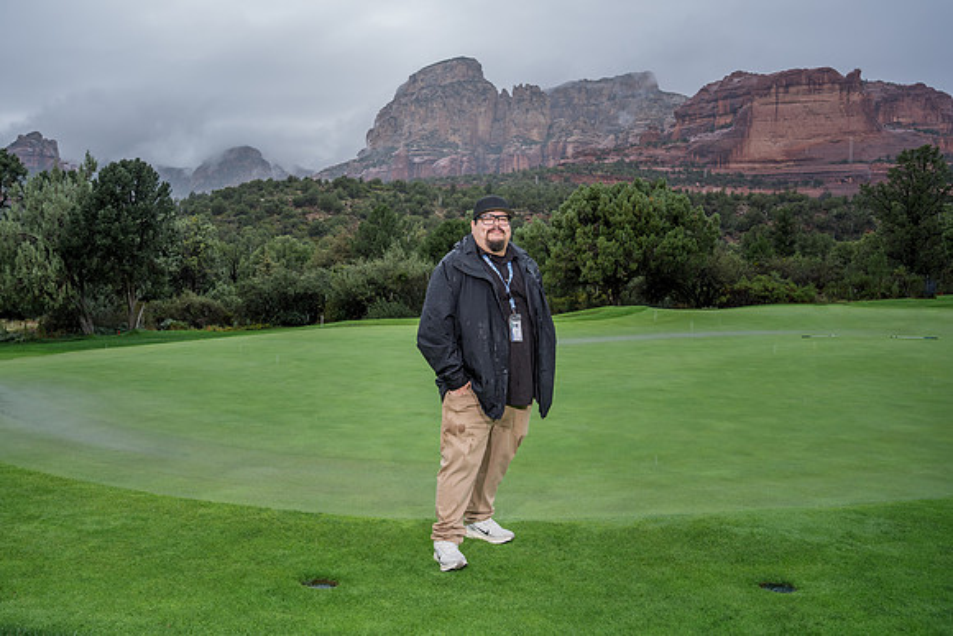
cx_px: 423
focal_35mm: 27
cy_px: 308
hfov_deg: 67.7
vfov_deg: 48.4
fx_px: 707
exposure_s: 1/400
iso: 400
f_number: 5.6
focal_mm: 24
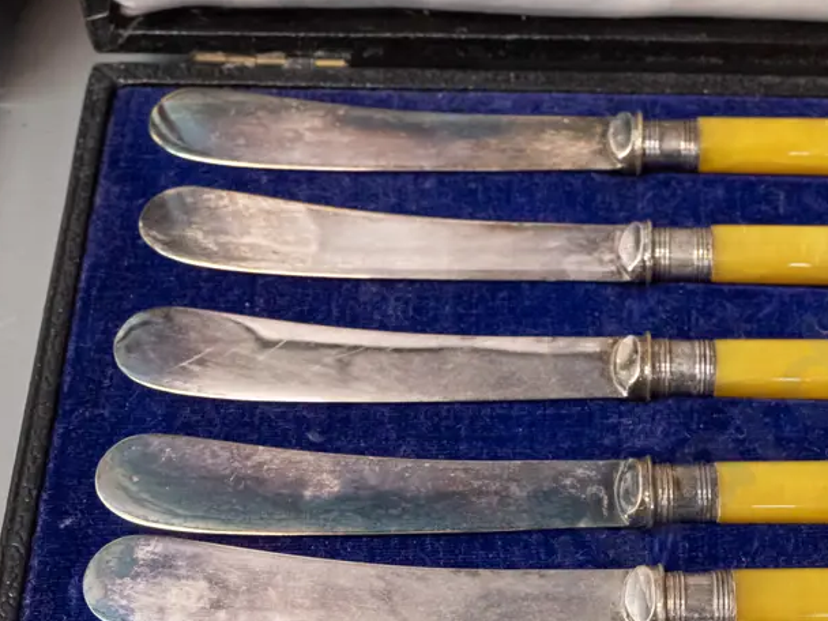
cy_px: 505
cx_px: 662
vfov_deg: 22.6
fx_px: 1531
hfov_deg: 29.6
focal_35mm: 64
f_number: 5.6
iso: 3200
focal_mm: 19
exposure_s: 1/80
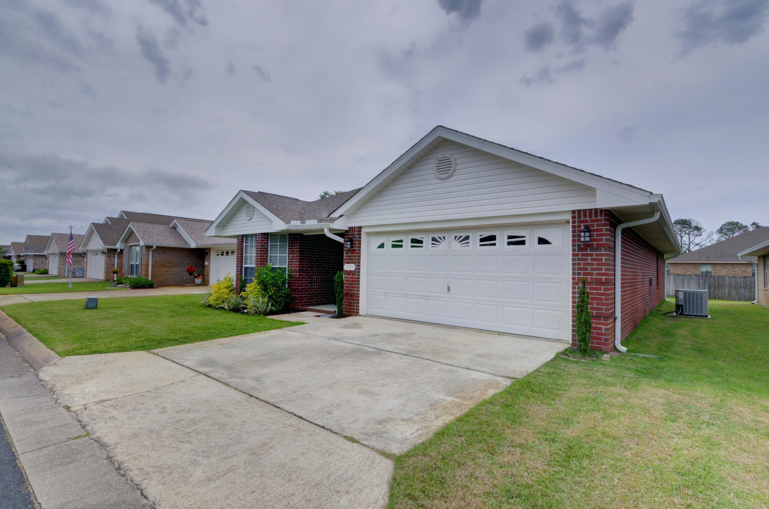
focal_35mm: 16
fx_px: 352
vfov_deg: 71.8
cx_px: 384
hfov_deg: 95.1
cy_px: 254
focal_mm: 11
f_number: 22
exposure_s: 1/125
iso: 100
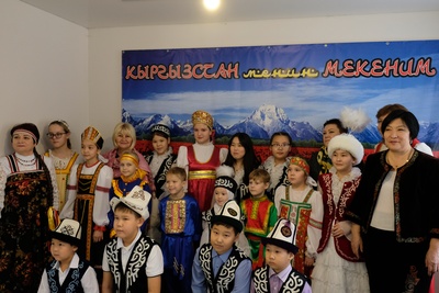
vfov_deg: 45.0
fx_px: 354
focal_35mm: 29
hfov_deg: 63.6
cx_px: 220
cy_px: 146
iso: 2500
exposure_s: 1/60
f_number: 4
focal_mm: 19.6
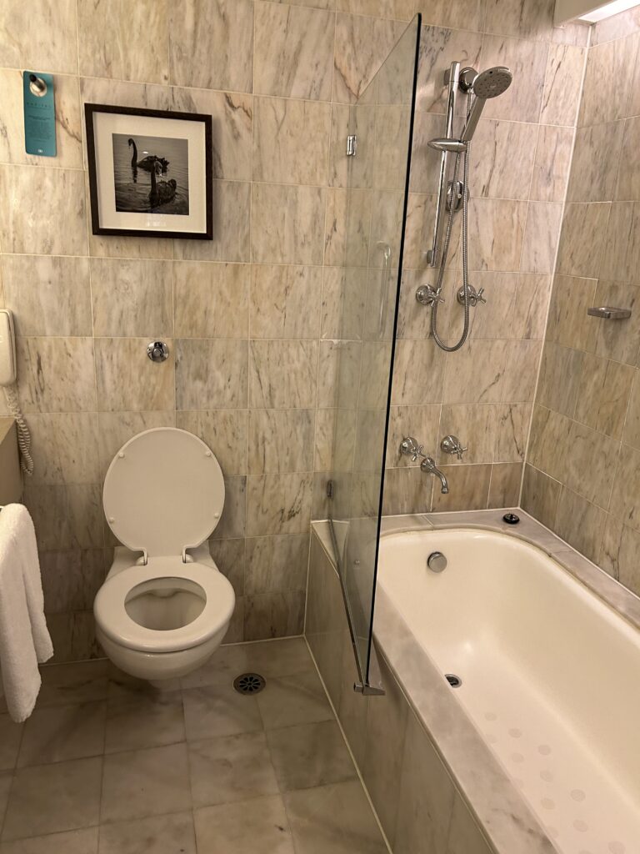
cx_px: 320
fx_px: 641
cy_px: 427
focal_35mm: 26
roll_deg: -3.8
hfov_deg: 53.1
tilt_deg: -16.5
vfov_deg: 67.3
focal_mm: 5.7
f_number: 1.5
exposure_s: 1/100
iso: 125
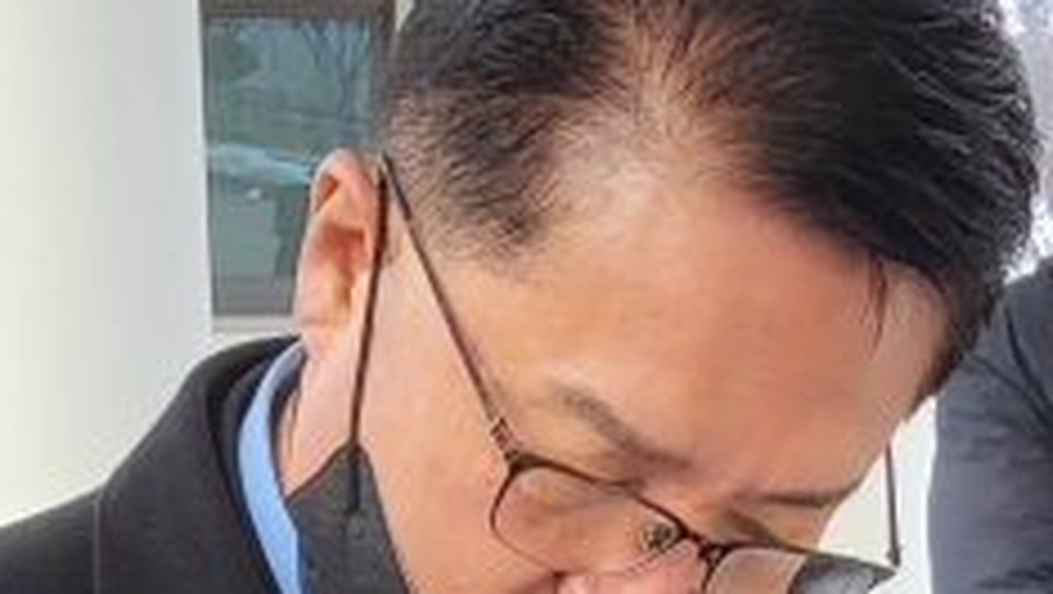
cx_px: 770
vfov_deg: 8.7
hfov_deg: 16.5
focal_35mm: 129
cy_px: 1318
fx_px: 3604
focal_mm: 4.25
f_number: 1.8
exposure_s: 1/182
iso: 50
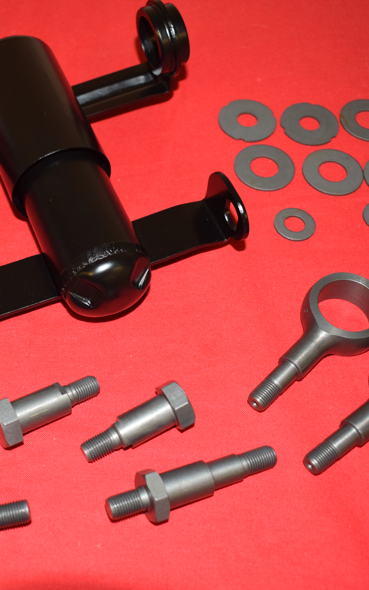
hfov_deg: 25.9
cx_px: 69
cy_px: 292
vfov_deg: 41.2
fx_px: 785
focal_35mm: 49
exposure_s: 1/200
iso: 1250
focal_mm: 21
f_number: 5
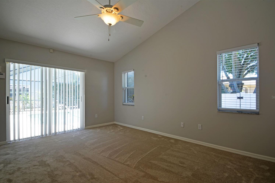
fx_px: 122
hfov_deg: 96.7
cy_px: 97
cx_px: 141
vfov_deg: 73.6
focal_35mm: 16
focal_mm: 10
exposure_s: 1/2.5
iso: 160
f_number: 16
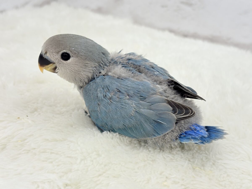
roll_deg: -5.6
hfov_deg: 36.8
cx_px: 126
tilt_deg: -27.0
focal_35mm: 52
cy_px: 94
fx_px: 379
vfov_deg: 28.0
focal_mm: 5.96
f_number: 1.6
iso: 64
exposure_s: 1/100
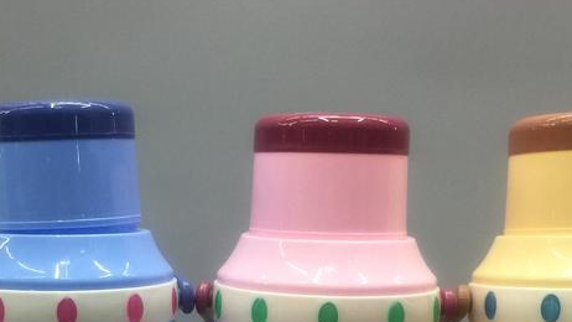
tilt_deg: -9.2
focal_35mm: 70
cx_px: 209
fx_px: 1062
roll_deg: -0.3
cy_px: 368
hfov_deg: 30.0
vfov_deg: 16.6
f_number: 2.2
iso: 40
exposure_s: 1/17
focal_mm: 4.15
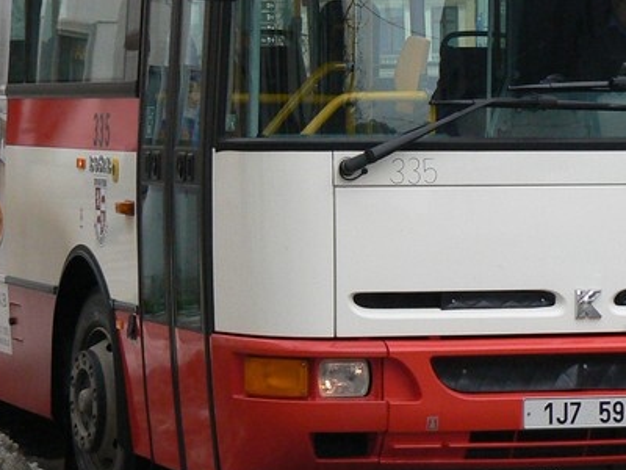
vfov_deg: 8.2
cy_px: 115
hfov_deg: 11.0
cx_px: 354
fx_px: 3255
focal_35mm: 180
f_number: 3.2
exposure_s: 1/320
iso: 200
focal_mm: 13.4
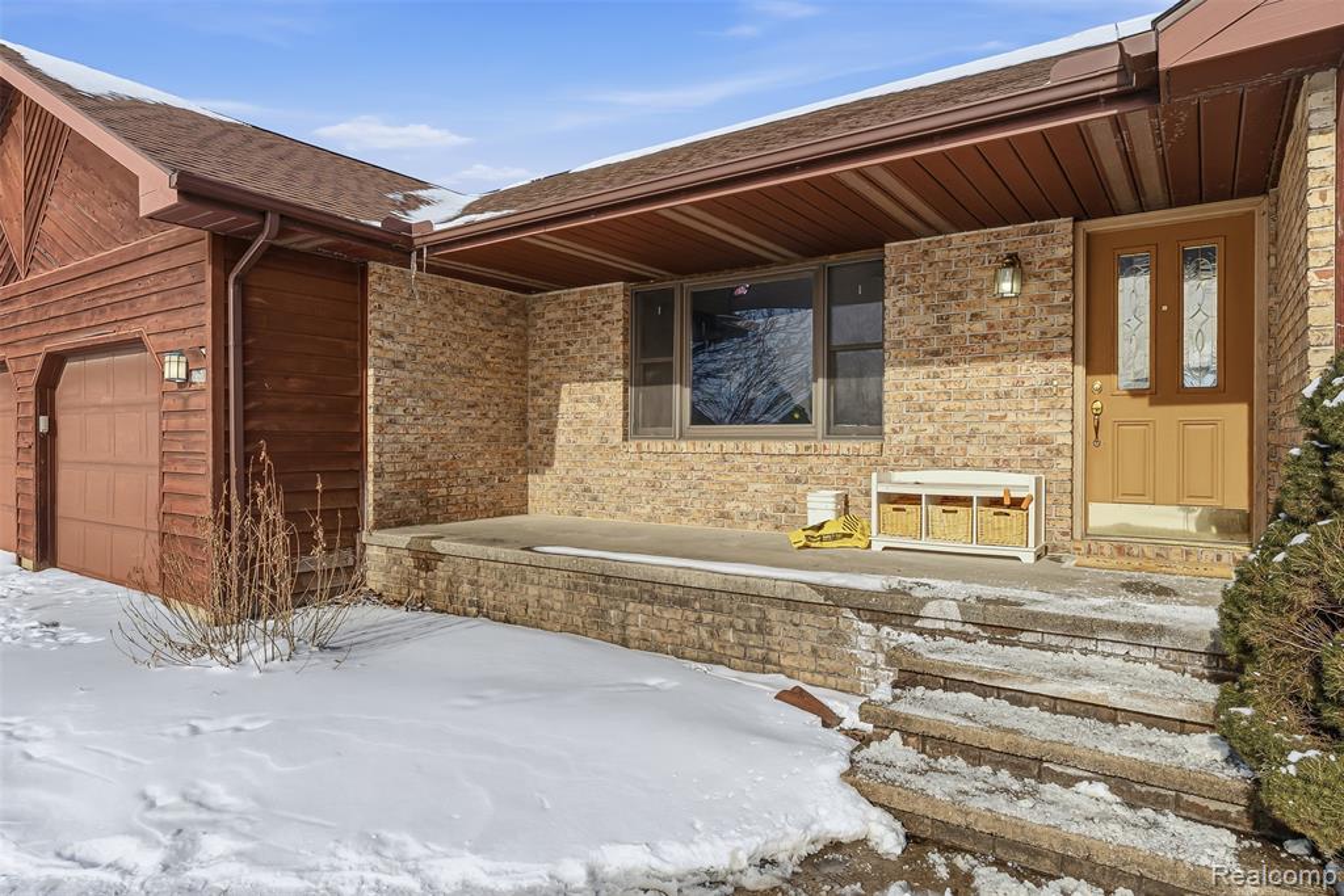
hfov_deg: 81.2
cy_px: 448
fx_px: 784
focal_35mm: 21
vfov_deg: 59.5
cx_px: 672
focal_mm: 21
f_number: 8
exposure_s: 1/2000
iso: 100
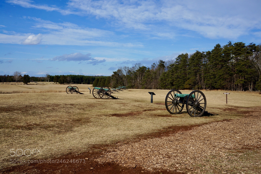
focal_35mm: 38
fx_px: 272
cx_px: 130
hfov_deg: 51.3
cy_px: 87
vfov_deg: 35.5
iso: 100
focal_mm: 25
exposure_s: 1/200
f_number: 13
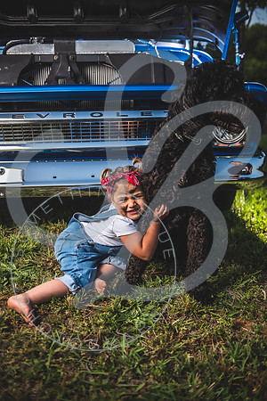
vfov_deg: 50.7
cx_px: 134
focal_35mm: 38
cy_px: 200
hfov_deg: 35.1
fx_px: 423
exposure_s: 1/500
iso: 100
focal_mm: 38
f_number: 2.8
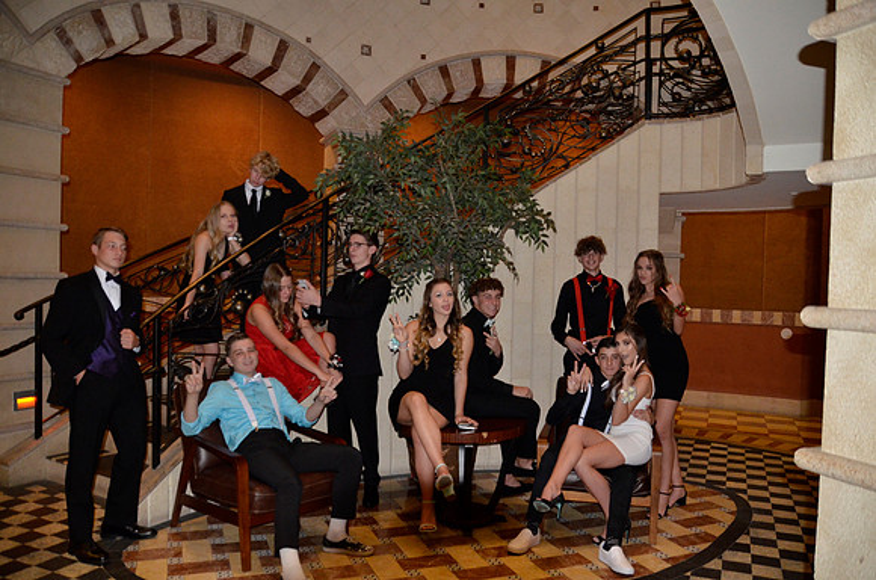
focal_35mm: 27
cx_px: 438
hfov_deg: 67.5
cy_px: 290
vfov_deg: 47.7
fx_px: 656
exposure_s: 1/60
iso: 1600
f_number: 3.5
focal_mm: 18
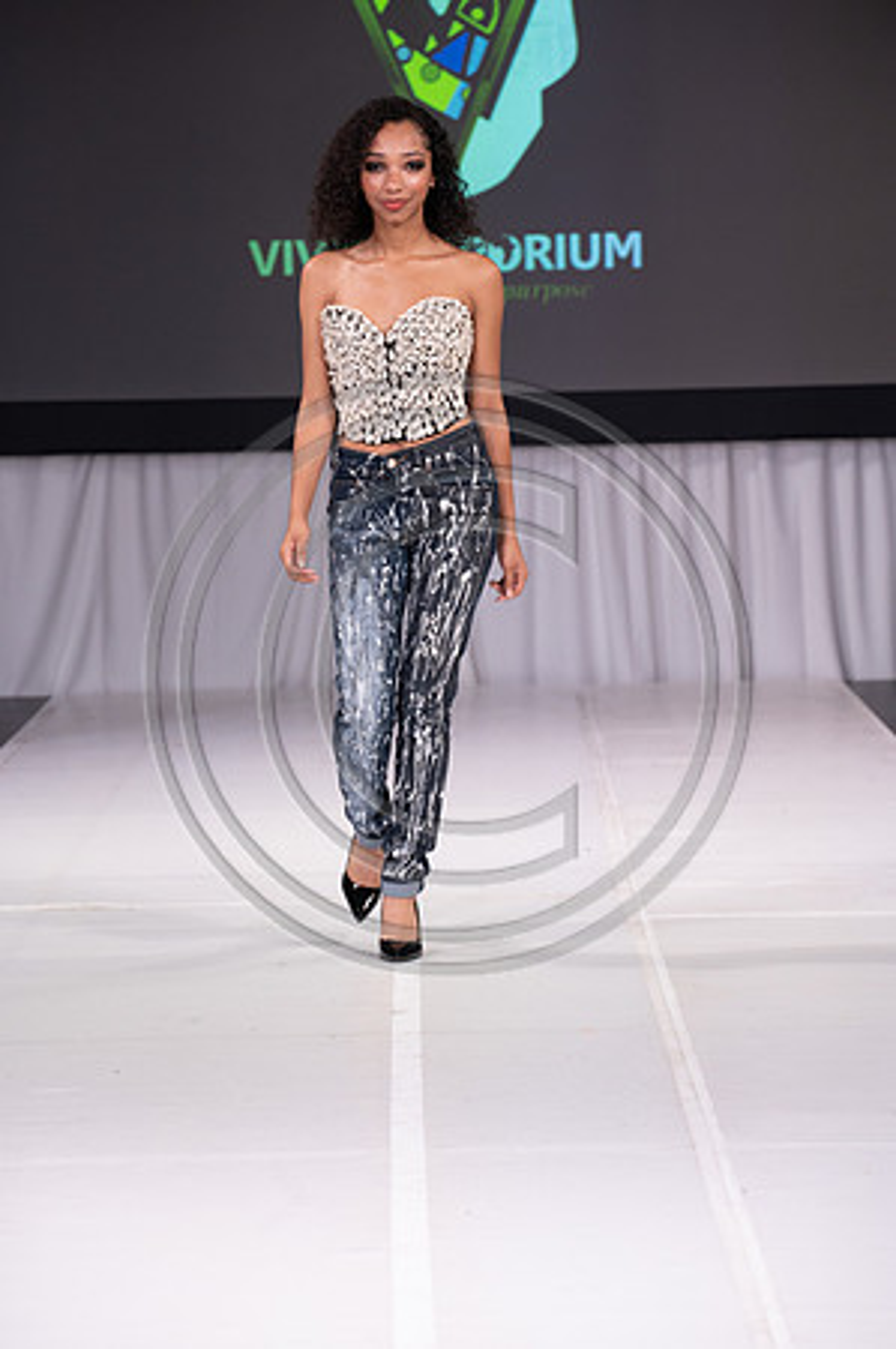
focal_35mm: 135
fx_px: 5051
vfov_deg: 15.2
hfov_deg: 10.1
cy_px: 674
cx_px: 448
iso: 2000
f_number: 5.6
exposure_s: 1/400
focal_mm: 135
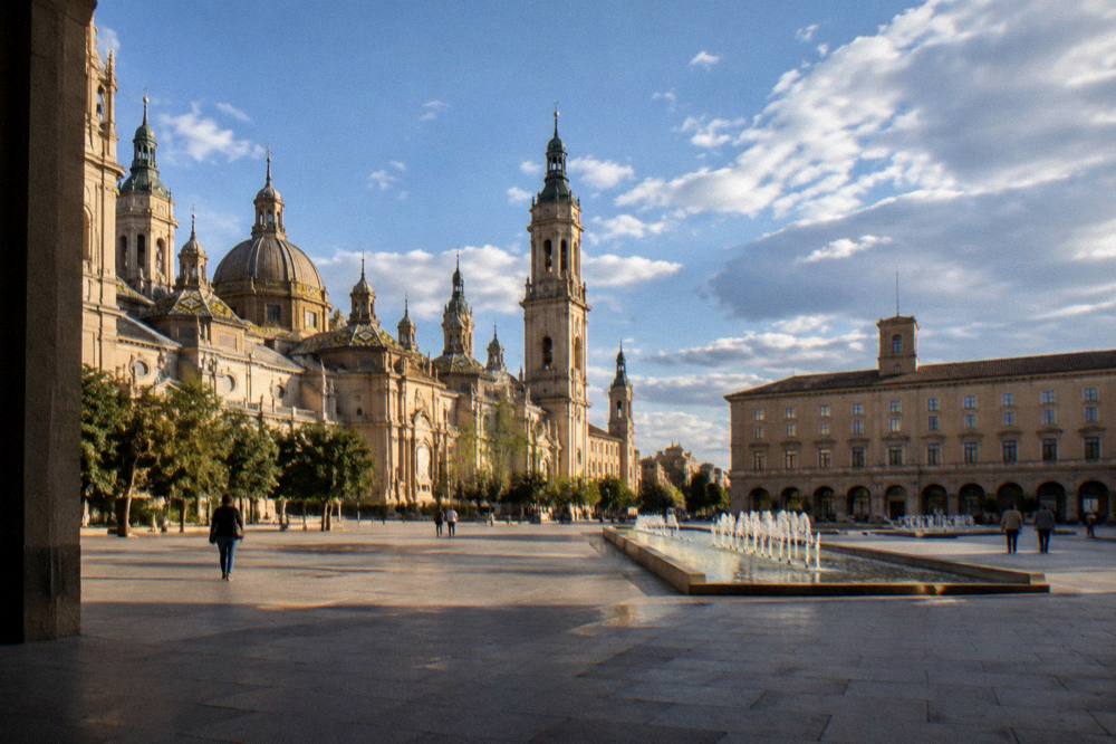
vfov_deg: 37.8
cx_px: 558
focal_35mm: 35
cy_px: 372
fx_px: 1085
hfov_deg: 54.5
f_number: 9
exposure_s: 1/400
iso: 500
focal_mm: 35
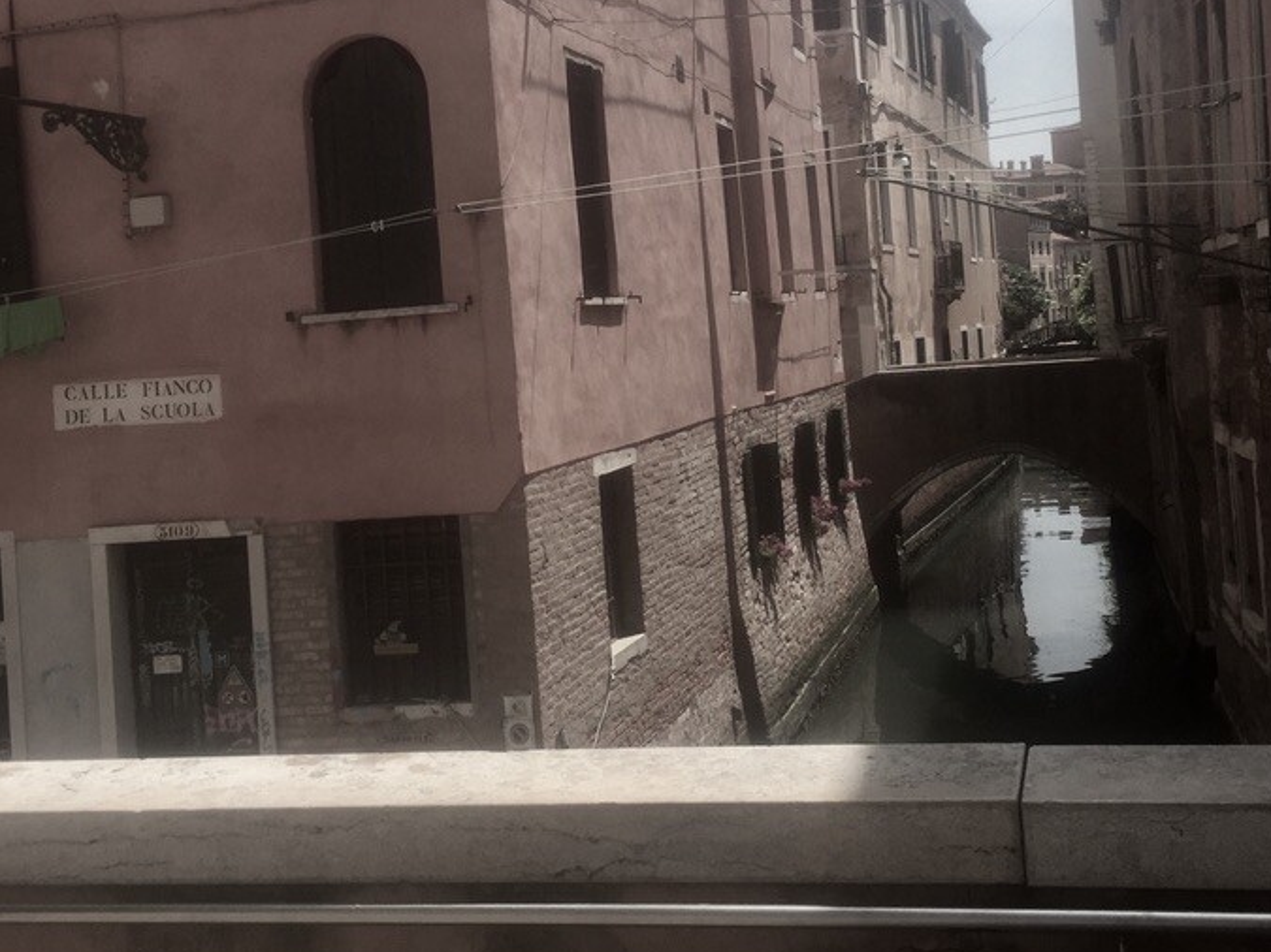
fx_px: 1615
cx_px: 708
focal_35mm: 44
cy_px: 285
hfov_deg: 42.9
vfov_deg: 32.5
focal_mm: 4.15
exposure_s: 1/1721
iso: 32
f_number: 2.2
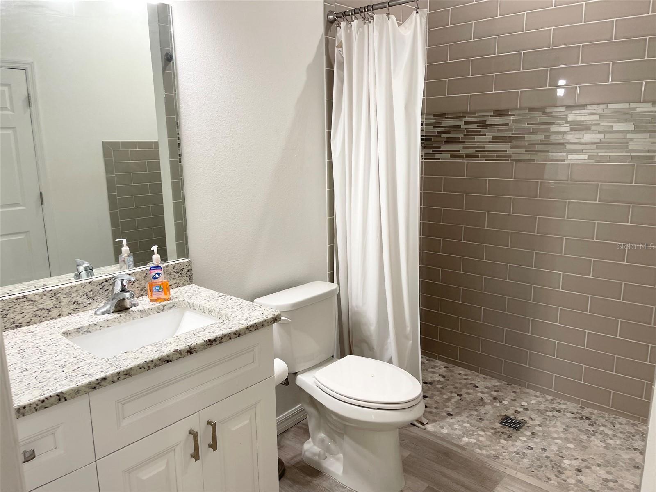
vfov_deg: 54.9
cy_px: 246
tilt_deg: -12.4
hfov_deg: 69.4
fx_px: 474
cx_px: 328
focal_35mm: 25
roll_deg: +0.2
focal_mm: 5.1
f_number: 1.6
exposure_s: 1/60
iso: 64
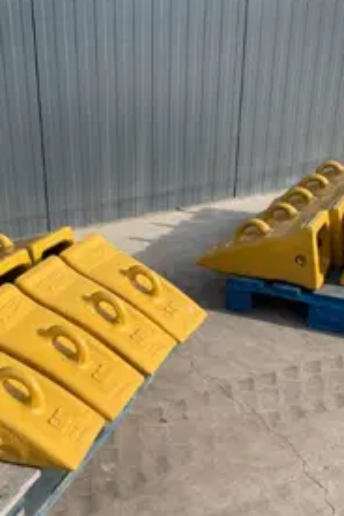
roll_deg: +0.2
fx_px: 674
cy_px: 331
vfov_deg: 41.5
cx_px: 129
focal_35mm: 47
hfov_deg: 28.5
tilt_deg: -27.3
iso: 32
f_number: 1.6
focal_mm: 4.2
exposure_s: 1/1887
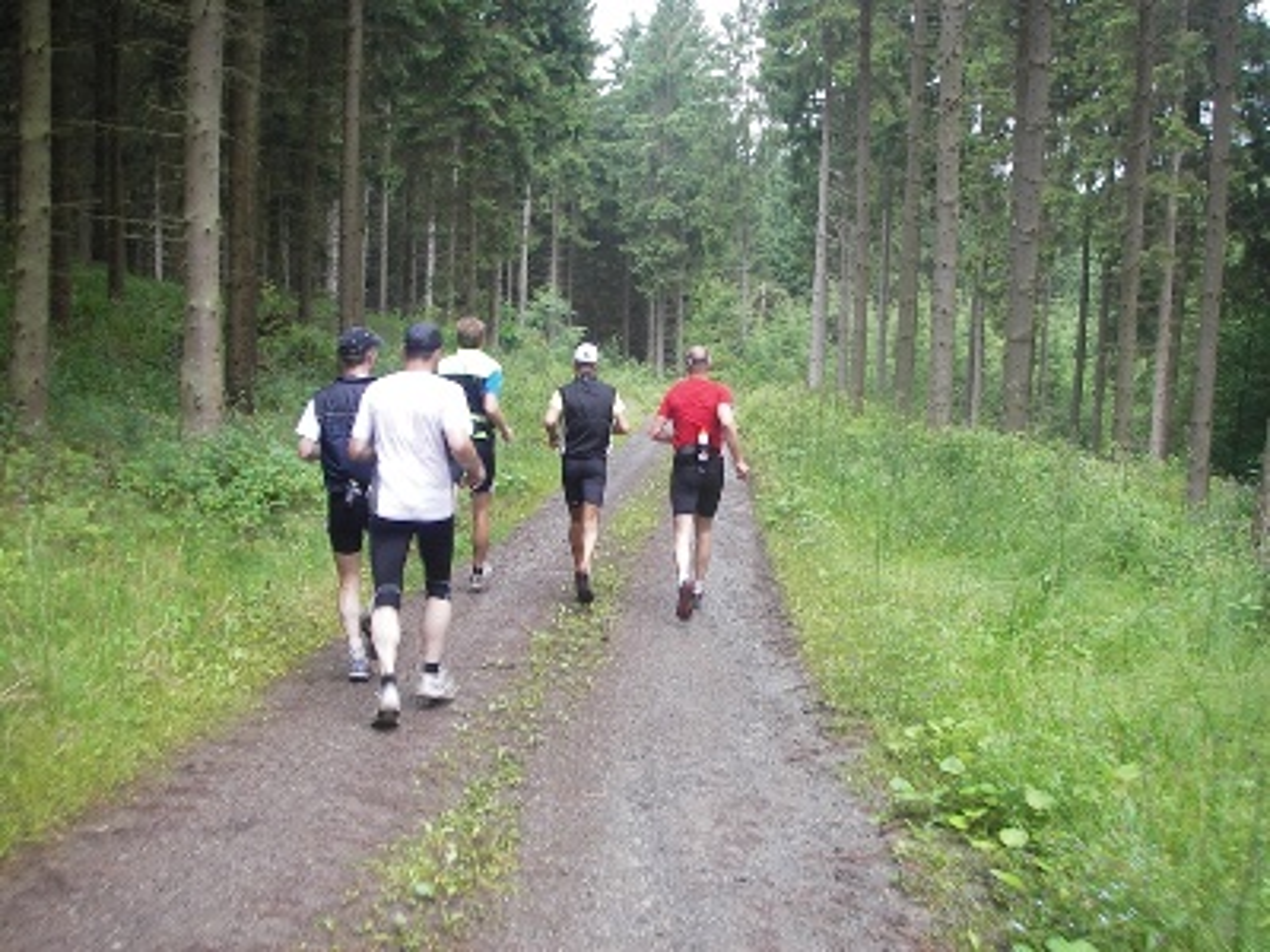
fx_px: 1394
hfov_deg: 49.0
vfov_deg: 37.7
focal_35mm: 38
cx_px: 635
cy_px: 476
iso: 50
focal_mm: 6.3
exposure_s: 1/30
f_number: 3.3
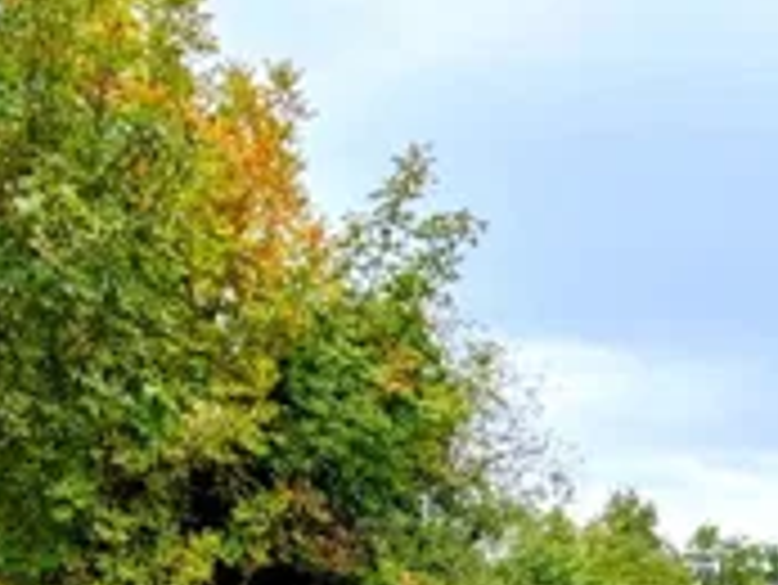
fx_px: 1349
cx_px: 364
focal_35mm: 60
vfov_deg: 21.5
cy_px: 806
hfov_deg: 32.2
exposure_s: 1/119
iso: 50
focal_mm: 1.76
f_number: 2.2
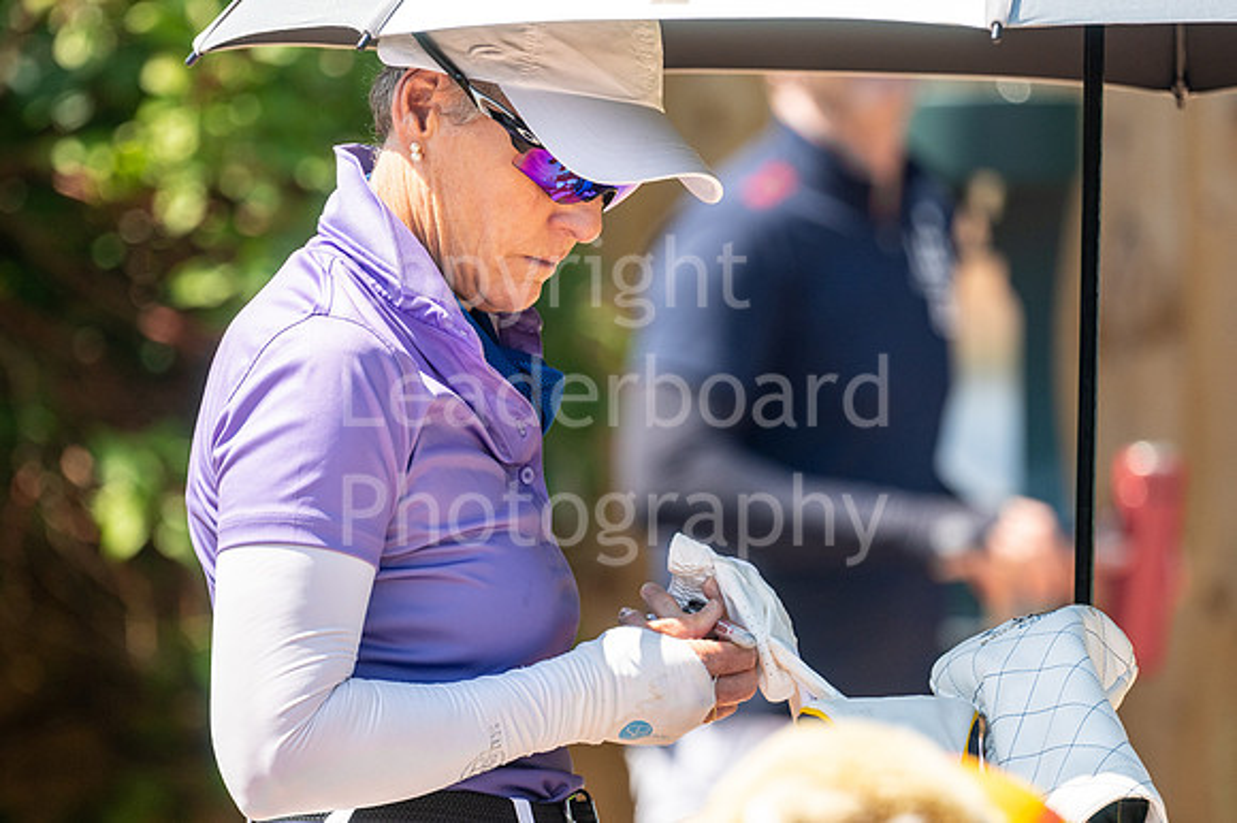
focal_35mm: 450
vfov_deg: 3.1
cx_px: 618
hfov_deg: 4.6
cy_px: 412
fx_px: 15453
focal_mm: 300
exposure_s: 1/1000
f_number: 4.5
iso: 200
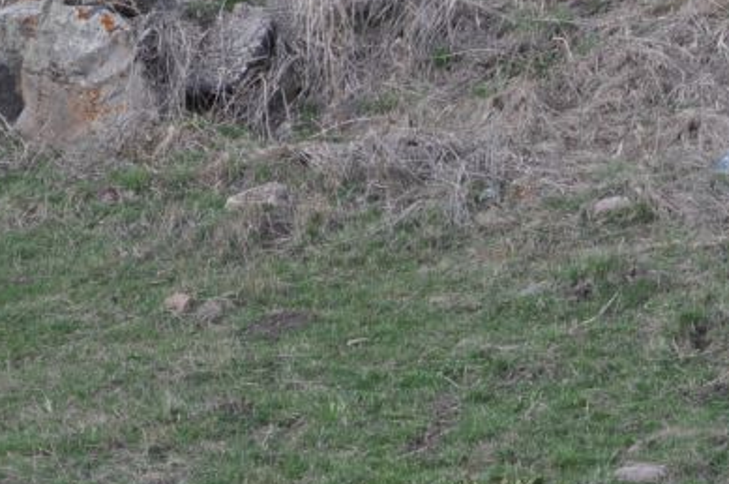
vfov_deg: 6.0
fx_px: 4562
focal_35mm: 226
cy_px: -271
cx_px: 896
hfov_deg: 9.0
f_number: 7.1
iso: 400
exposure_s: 1/200
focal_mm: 45
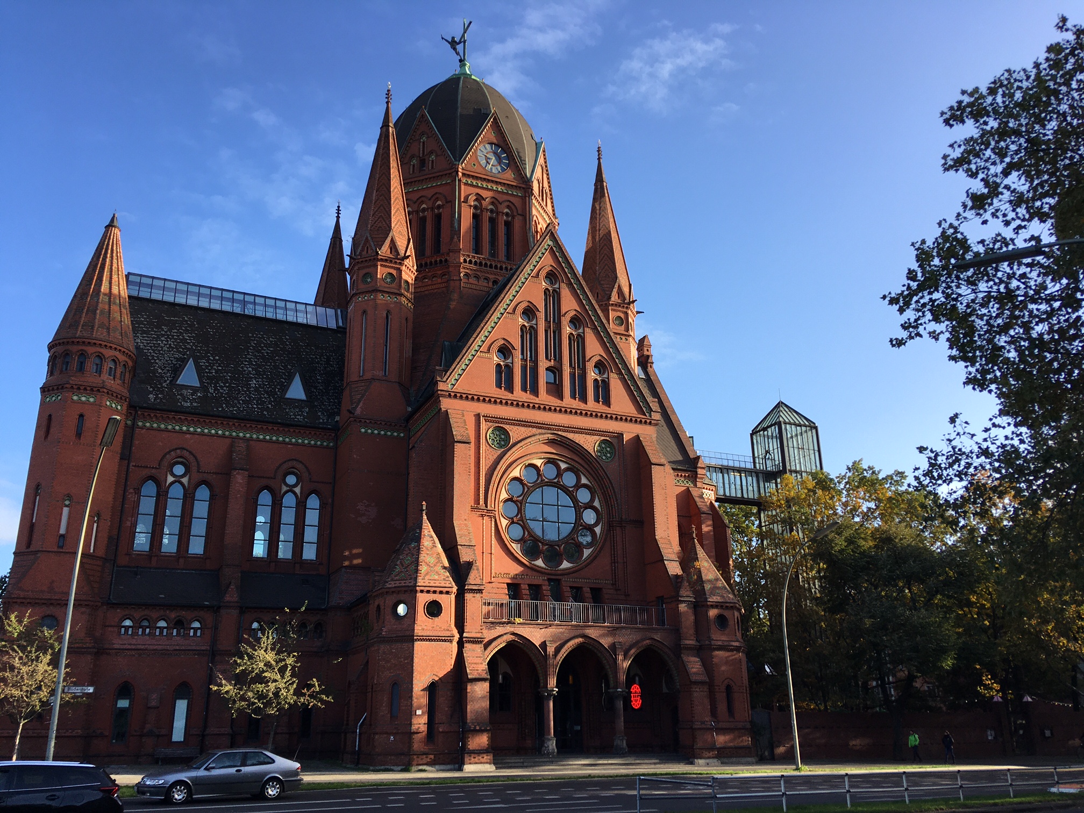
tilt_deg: +20.4
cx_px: 542
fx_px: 908
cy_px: 406
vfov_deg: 48.2
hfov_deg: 61.7
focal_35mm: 29
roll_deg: -0.9
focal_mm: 4.15
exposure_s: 1/496
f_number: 2.2
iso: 25
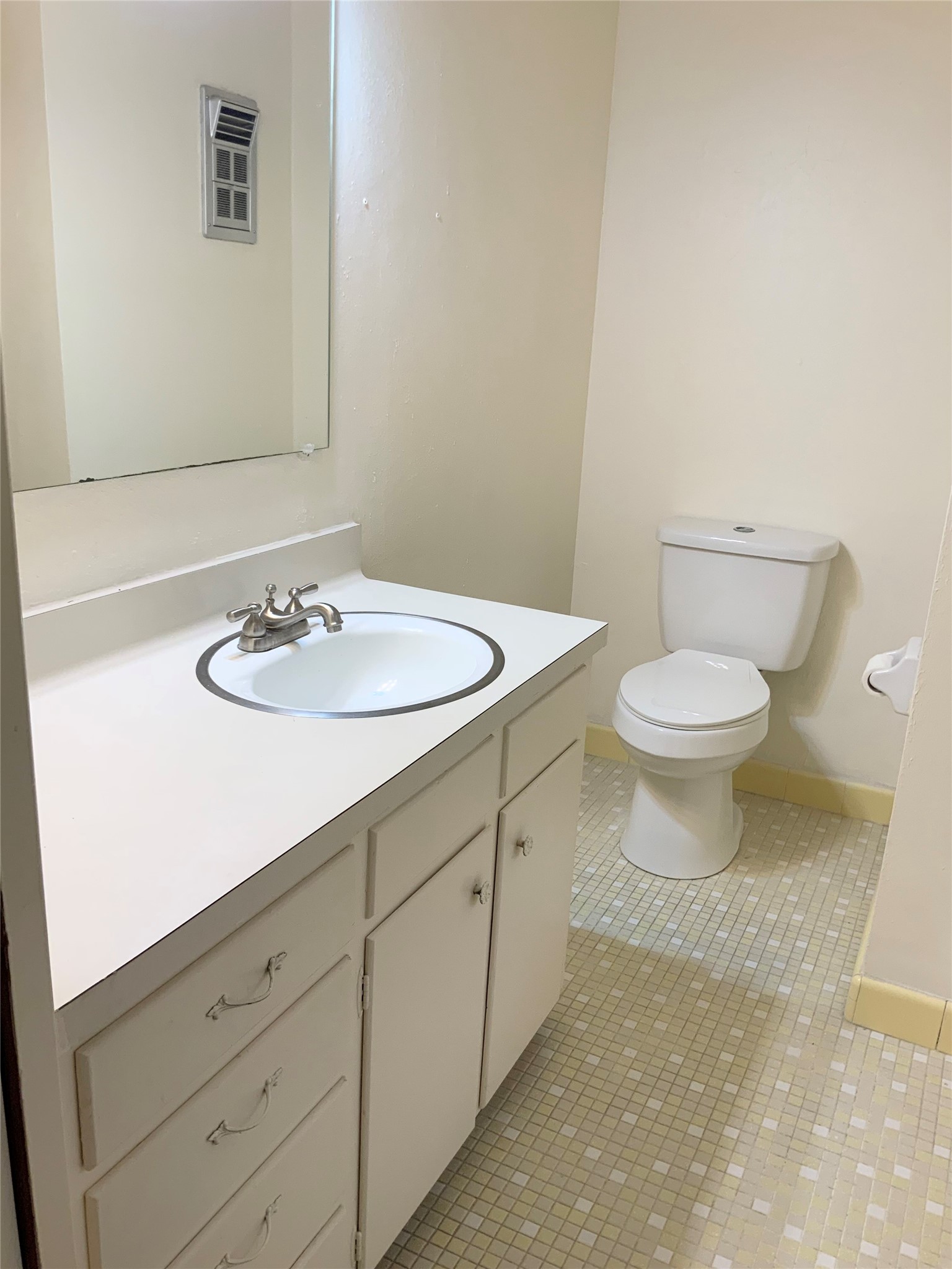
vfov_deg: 61.7
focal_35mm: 29
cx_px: 476
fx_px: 1063
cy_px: 634
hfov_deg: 48.2
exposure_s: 1/60
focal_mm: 3
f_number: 1.8
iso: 40
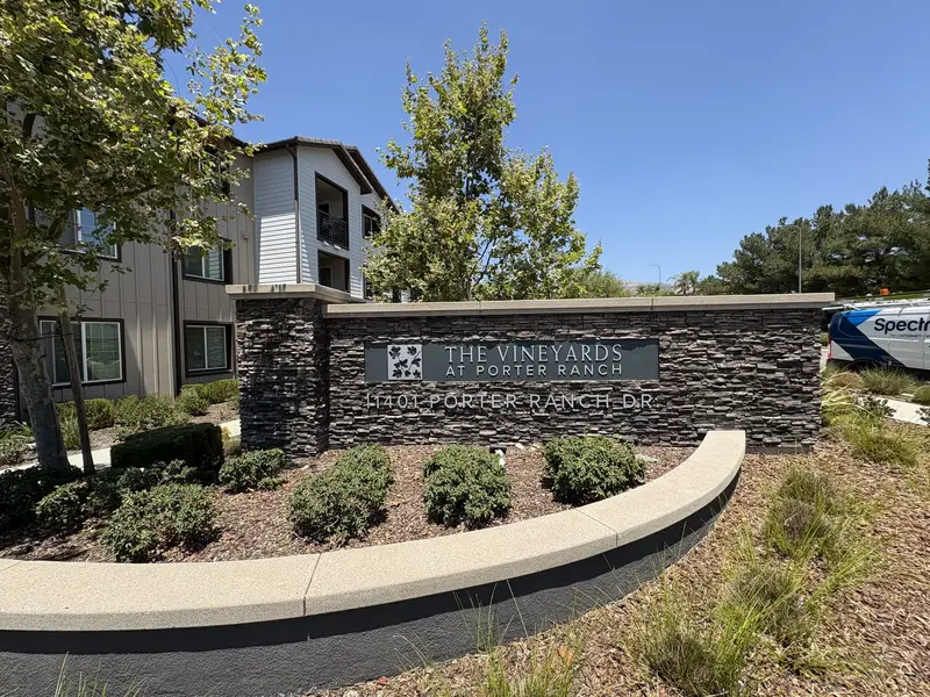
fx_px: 376
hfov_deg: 102.1
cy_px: 348
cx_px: 465
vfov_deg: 85.7
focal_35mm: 14
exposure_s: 1/980
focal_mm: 2.22
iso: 40
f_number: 2.2
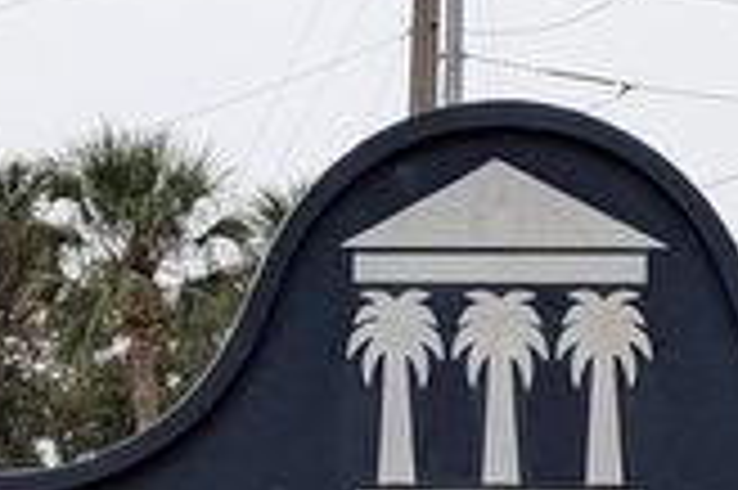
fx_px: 2601
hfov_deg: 16.1
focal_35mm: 127
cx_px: 432
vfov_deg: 10.0
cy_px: 996
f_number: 1.89
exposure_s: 1/867
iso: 50
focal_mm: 5.43
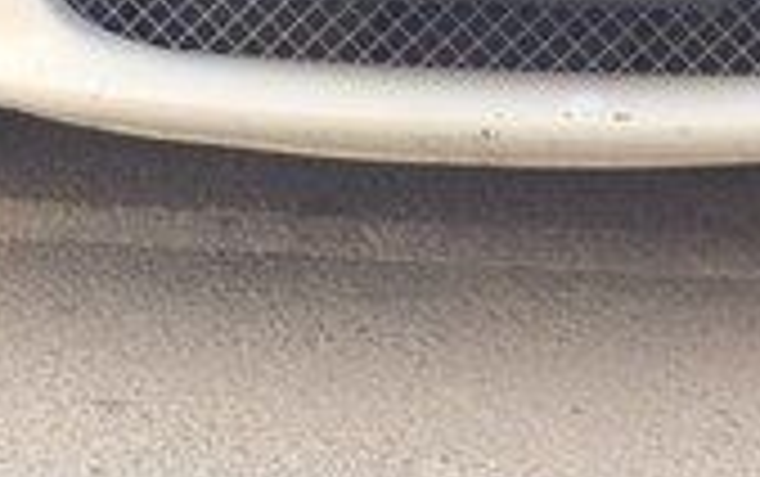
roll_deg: -1.2
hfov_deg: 17.4
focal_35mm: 120
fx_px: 2488
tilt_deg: -4.2
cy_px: -340
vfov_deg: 10.4
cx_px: 382
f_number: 2.2
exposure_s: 1/240
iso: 32
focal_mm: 4.15
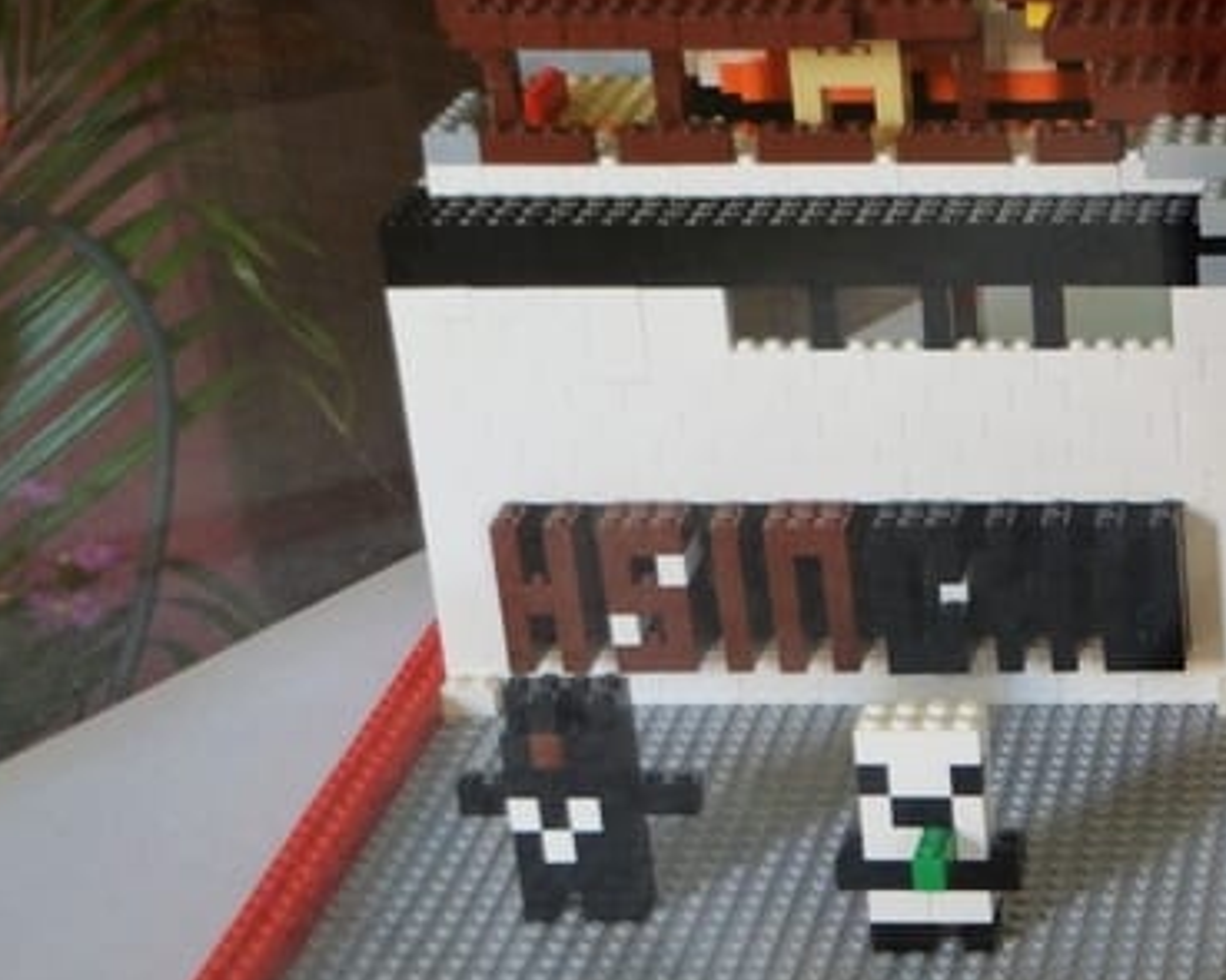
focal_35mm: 95
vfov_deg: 16.1
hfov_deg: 18.7
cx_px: 1575
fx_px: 3456
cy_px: 555
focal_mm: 25
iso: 1000
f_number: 3.8
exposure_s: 1/60
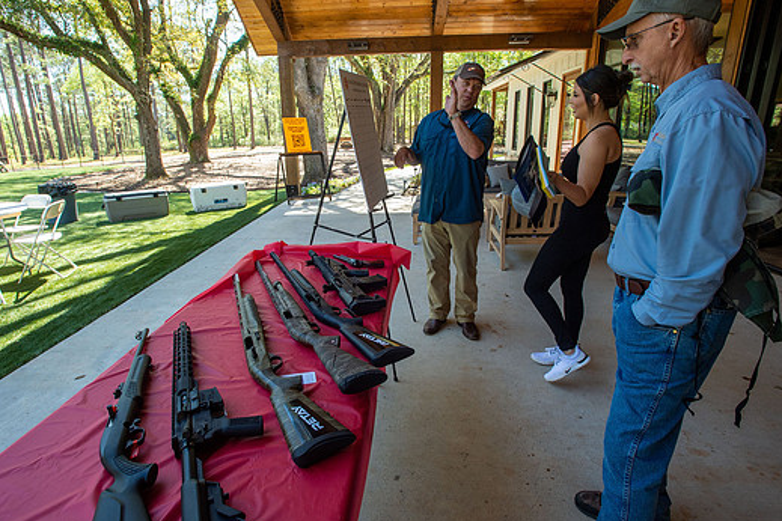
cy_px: 265
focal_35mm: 19
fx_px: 413
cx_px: 377
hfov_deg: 86.9
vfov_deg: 64.6
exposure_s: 1/320
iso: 1250
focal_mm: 17
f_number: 9
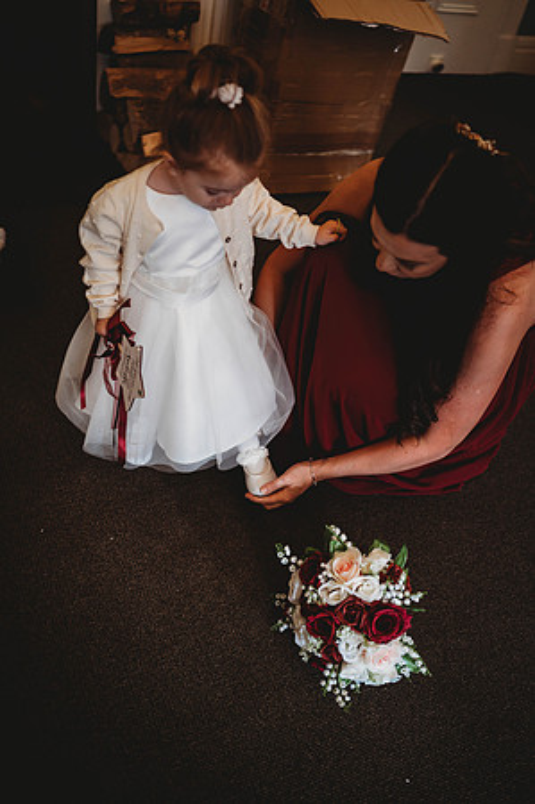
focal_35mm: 35
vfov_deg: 54.5
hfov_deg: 37.8
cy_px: 402
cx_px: 268
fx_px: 782
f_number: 1.8
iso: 500
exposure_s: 1/160
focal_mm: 35
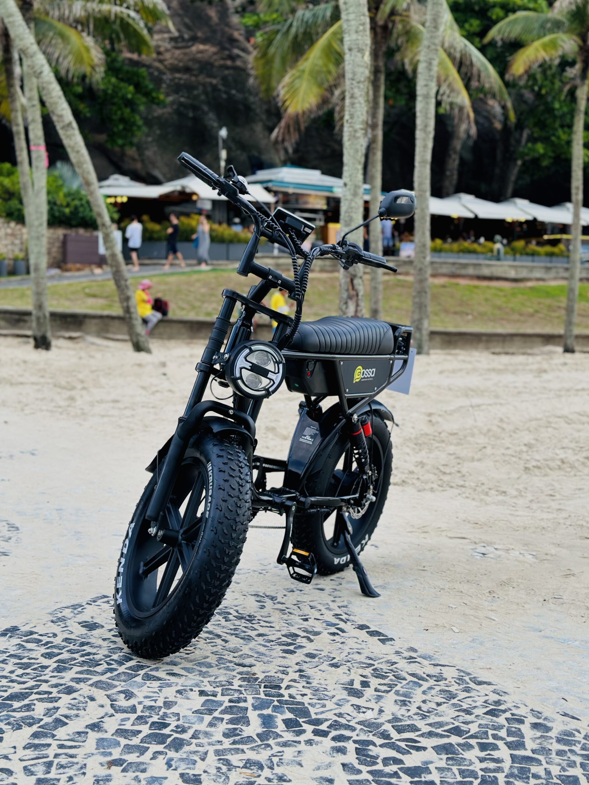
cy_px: 389
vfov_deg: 38.9
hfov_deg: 29.7
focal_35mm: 49
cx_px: 298
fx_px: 1112
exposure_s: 1/971
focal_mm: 6.86
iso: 80
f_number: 1.78
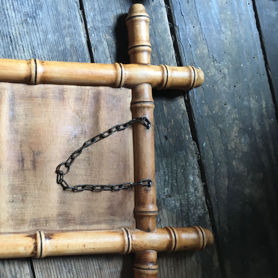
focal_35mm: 43
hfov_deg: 37.6
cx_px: 51
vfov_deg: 39.0
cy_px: 166
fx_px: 391
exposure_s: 1/33
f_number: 2.2
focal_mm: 4.15
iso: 32
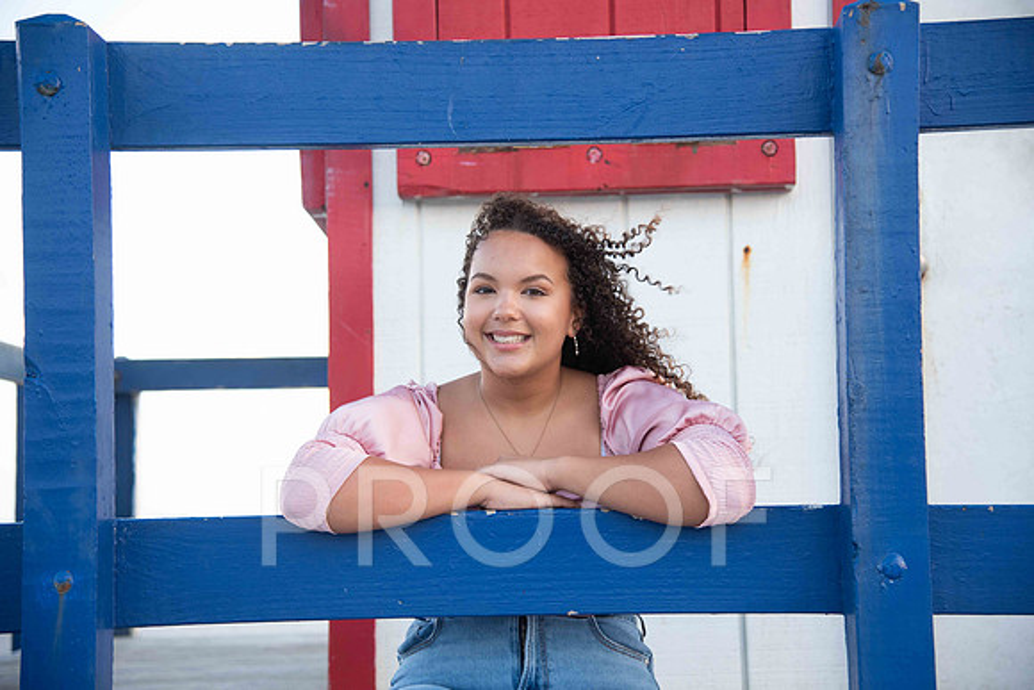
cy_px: 345
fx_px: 1781
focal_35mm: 62
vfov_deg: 21.9
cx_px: 517
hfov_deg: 32.4
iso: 400
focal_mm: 62
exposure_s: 1/250
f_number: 4
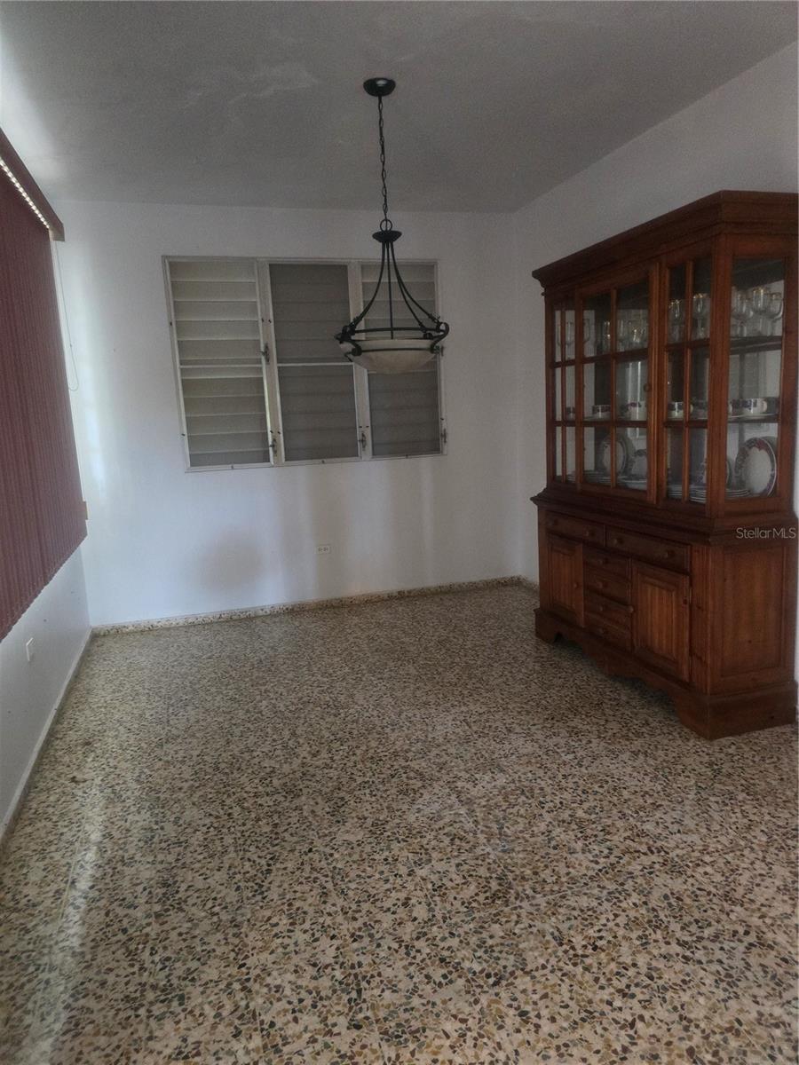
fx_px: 708
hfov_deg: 58.9
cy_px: 532
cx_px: 400
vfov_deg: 73.9
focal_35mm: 23
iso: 1250
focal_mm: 6.3
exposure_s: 1/60
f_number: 1.7
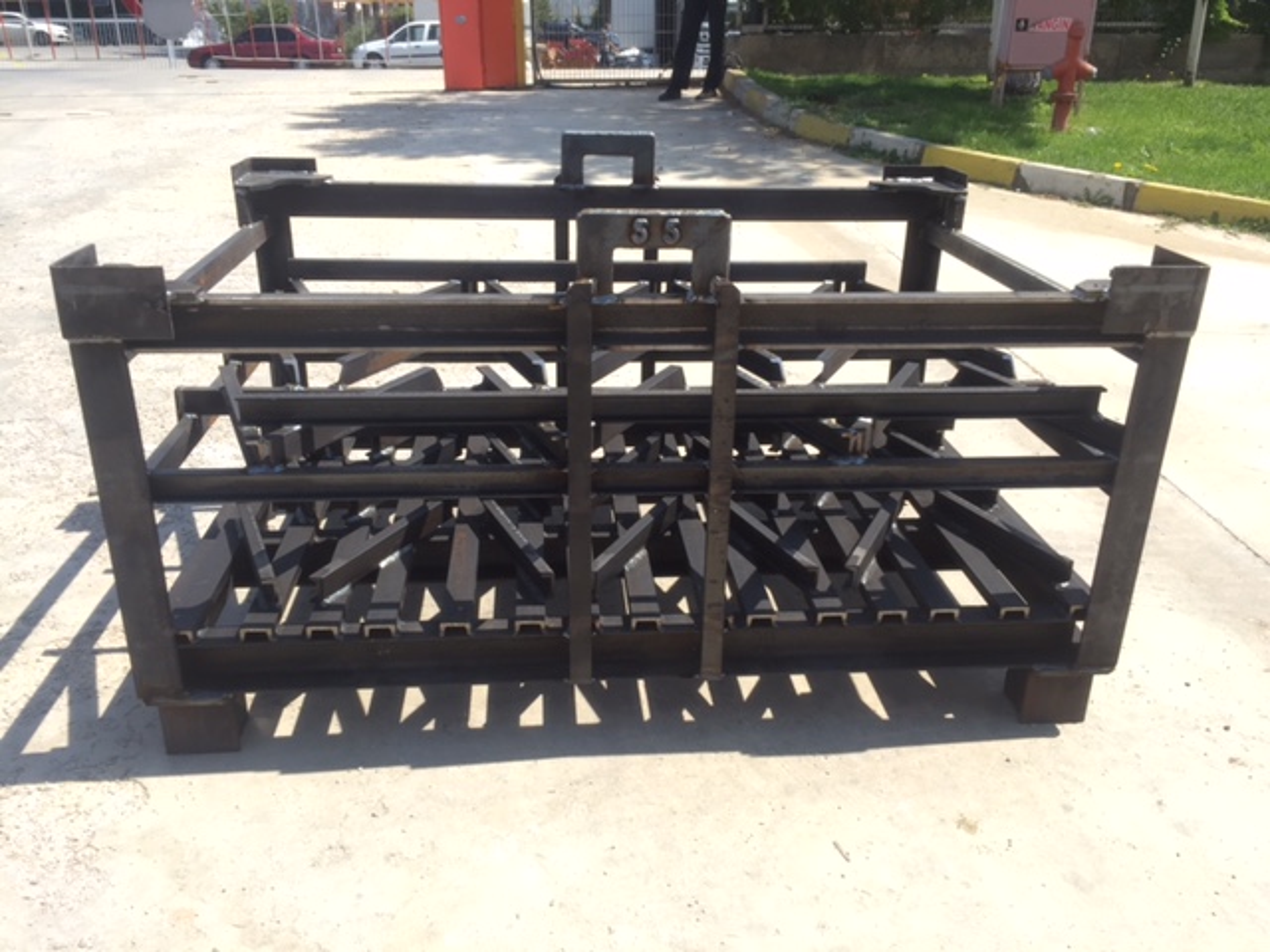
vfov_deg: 48.2
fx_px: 1064
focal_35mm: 29
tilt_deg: -18.6
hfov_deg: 61.7
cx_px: 635
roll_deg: -0.9
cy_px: 476
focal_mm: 4.15
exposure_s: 1/920
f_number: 2.2
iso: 32
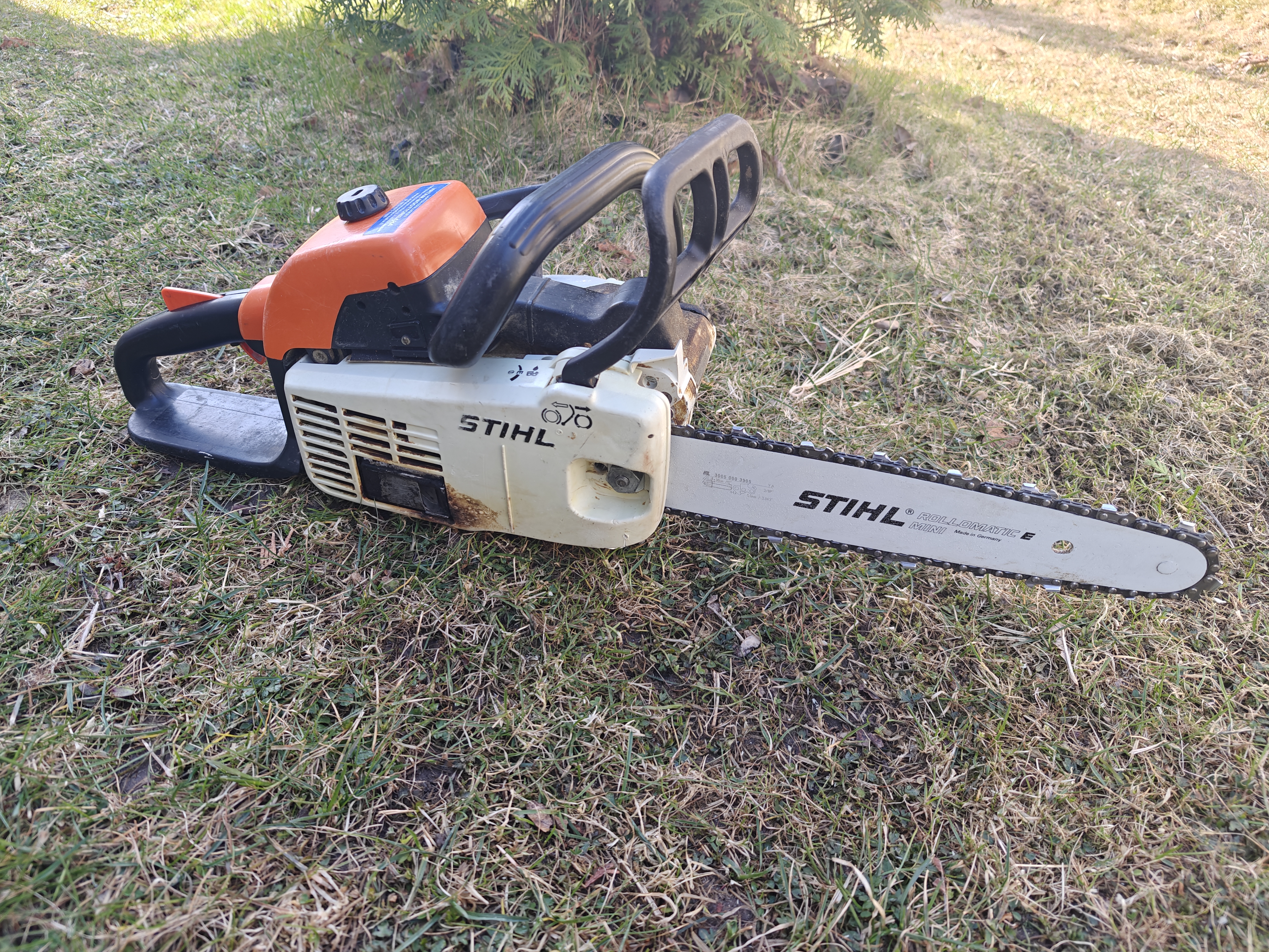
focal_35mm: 23
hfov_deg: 73.9
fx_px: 843
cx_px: 634
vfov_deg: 58.9
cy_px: 476
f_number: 1.6
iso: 64
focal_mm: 6.06
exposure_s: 1/100
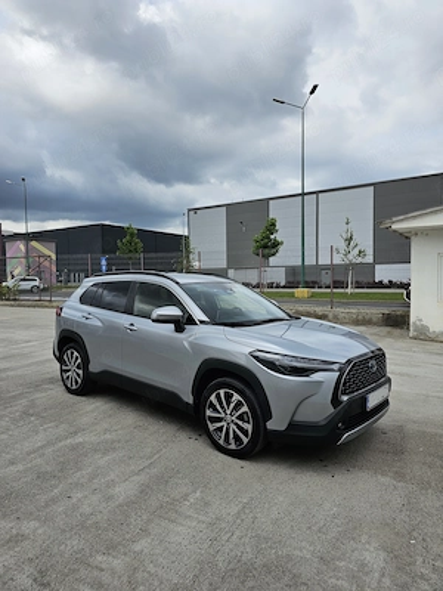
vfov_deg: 73.9
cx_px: 222
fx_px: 392
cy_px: 296
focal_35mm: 23
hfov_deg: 58.9
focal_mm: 6.3
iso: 10
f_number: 1.7
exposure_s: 1/1111
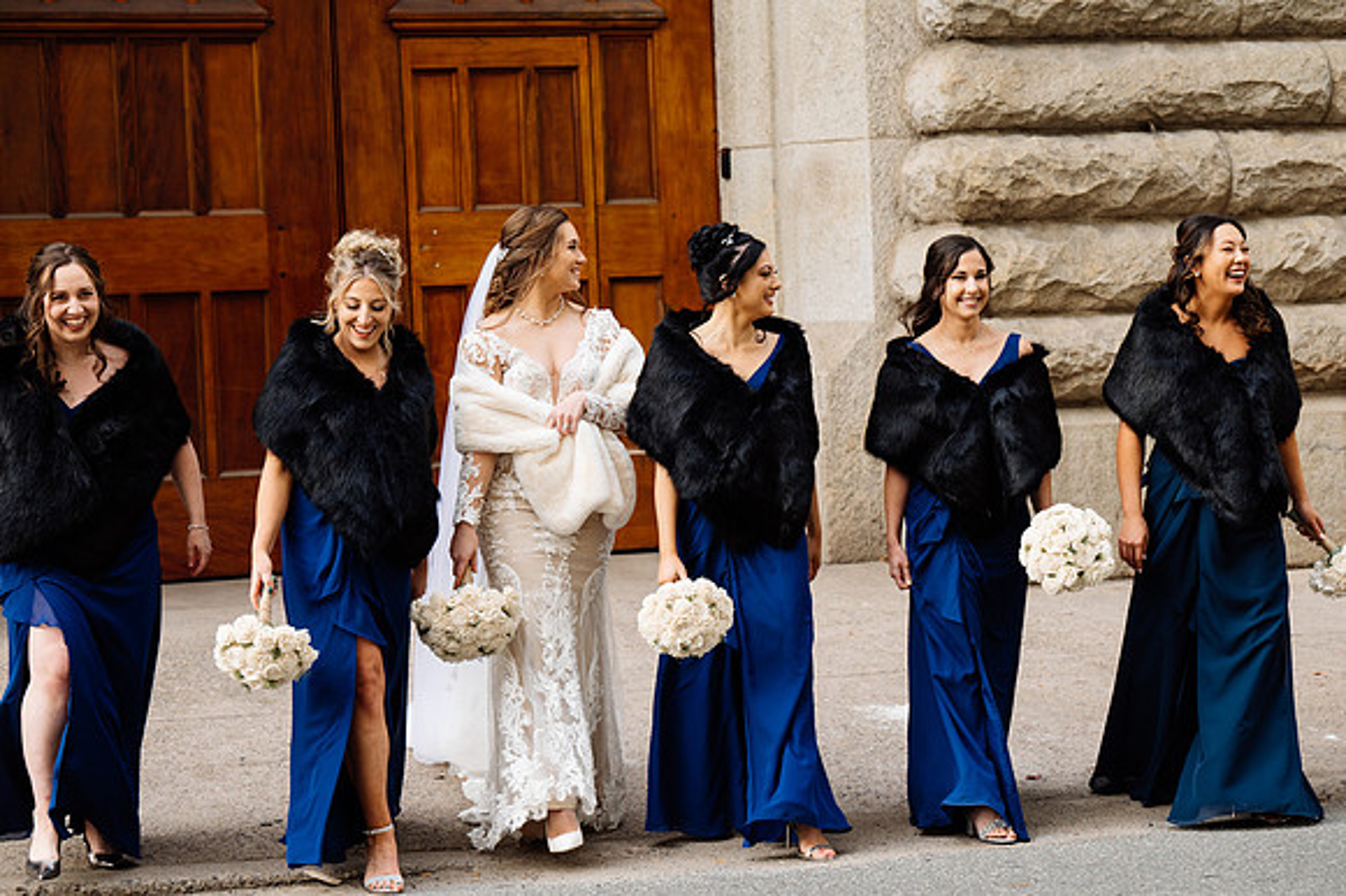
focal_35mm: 70
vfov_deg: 19.4
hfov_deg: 28.9
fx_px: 2616
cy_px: 448
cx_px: 673
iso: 400
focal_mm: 70
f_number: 4
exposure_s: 1/320
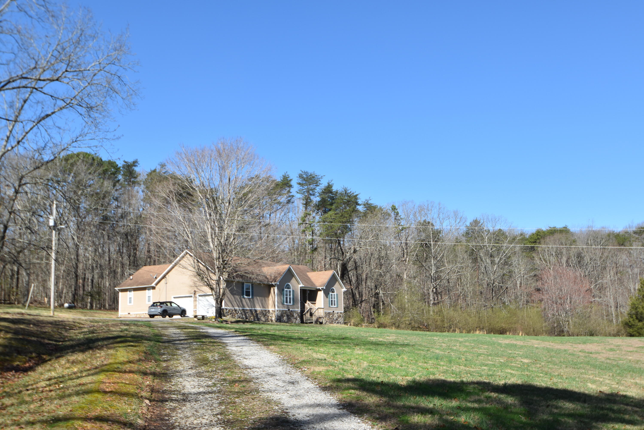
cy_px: 215
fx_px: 644
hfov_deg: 53.1
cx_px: 322
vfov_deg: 36.9
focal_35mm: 36
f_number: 8
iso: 100
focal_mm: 24
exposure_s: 1/250
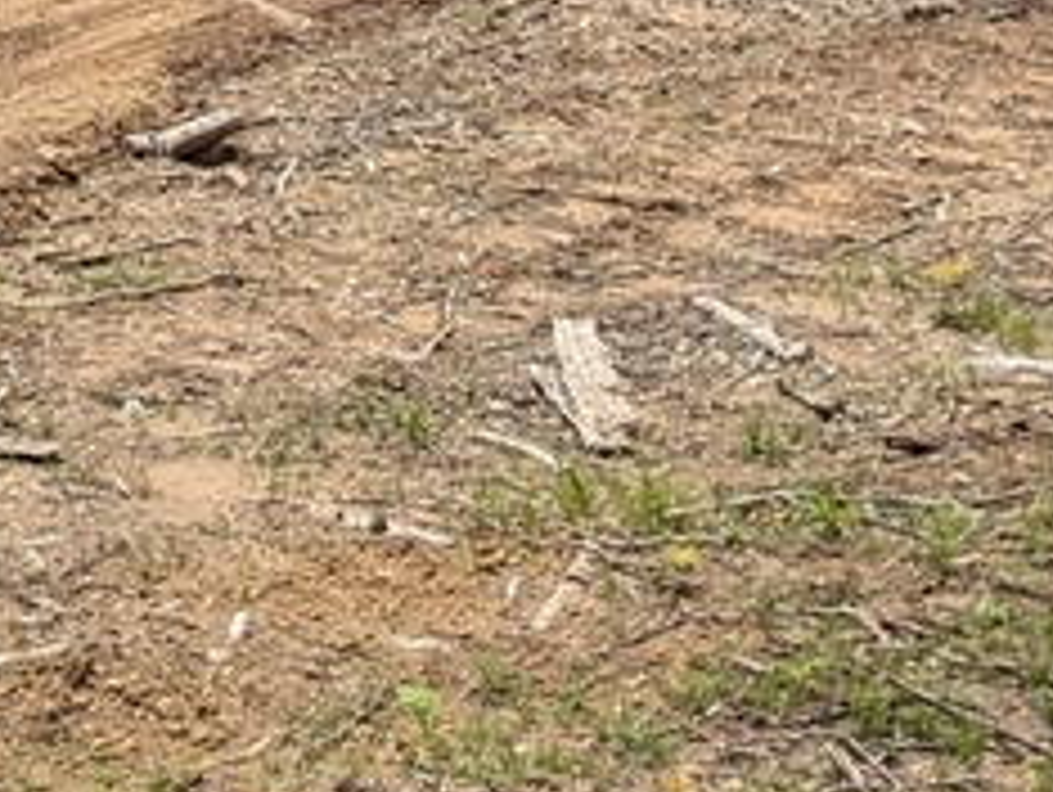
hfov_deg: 16.2
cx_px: -122
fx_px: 3593
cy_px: -554
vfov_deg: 11.8
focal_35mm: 118
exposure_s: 1/7812
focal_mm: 4.38
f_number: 1.73
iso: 73
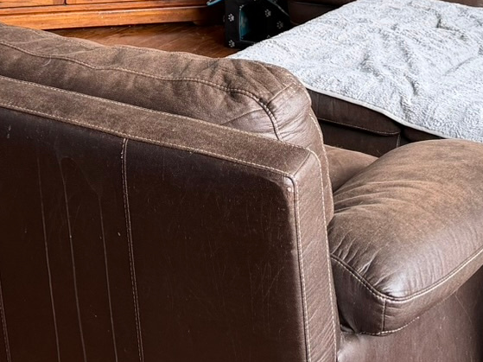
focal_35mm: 88
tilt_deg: -4.0
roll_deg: -0.5
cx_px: 214
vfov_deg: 15.3
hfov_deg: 22.2
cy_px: -209
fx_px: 1228
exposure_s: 1/120
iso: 125
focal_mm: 6.76
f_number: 1.78
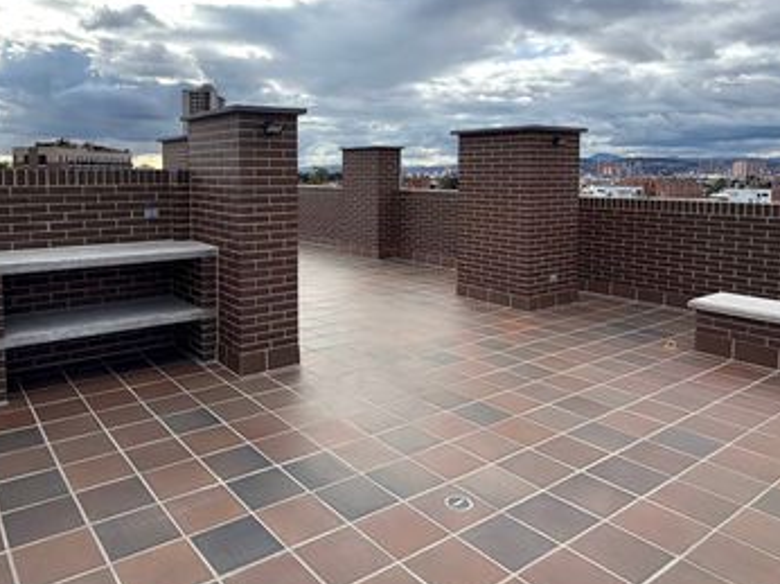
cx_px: 330
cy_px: 207
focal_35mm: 27
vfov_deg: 50.6
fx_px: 608
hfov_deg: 65.0
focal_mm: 2.22
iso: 32
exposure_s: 1/1656
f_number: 2.2
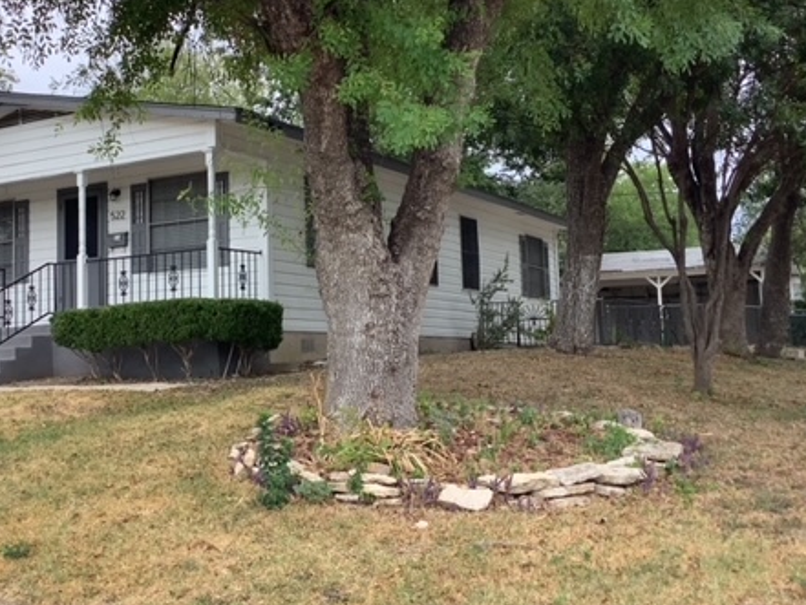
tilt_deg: +4.7
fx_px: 1048
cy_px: 260
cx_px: 311
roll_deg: +1.5
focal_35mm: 45
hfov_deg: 41.8
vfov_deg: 32.1
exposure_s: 1/120
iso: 32
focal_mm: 3.3
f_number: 2.4
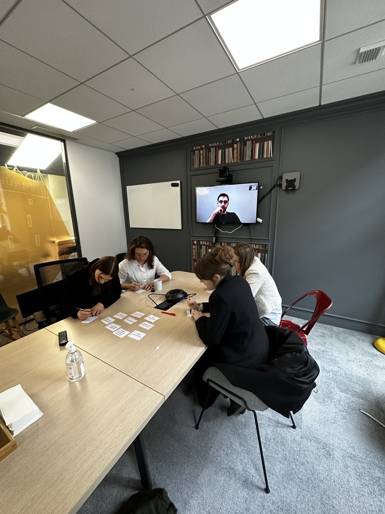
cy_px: 257
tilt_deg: -13.2
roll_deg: +1.3
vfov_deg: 102.1
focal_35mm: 14
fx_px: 208
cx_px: 192
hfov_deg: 85.7
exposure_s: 1/100
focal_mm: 2.22
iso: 320
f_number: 2.2
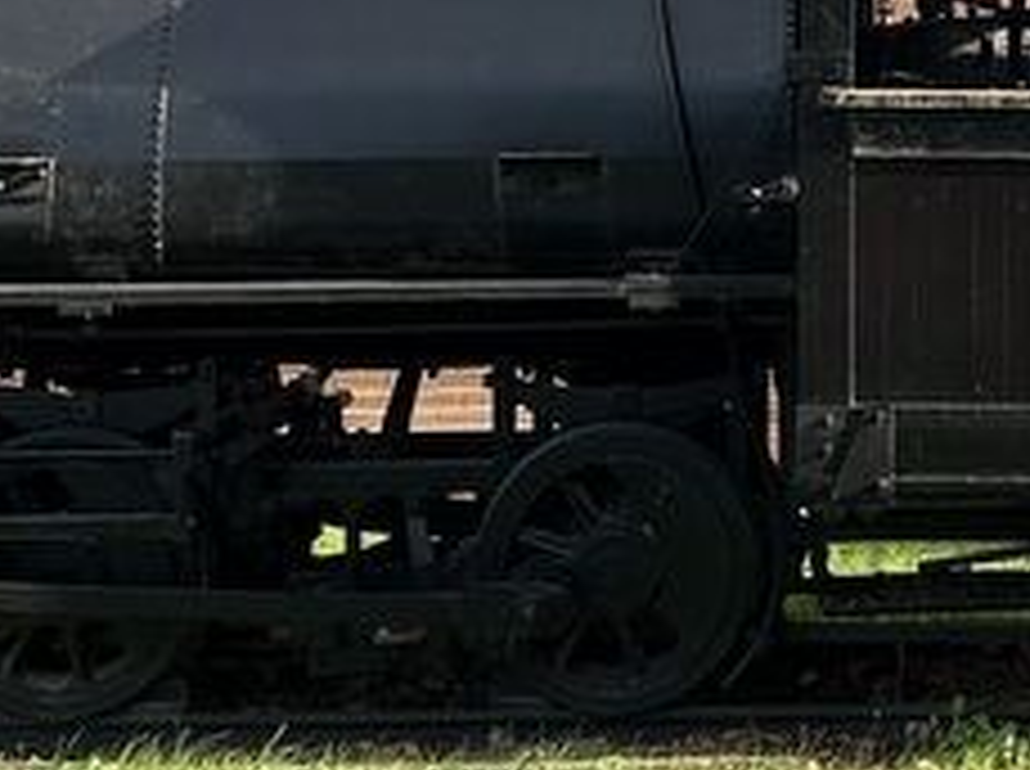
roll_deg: +0.6
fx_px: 2703
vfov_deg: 15.8
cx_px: 967
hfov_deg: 21.0
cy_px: -23
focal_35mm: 91
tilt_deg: +1.4
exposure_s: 1/1621
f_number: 1.5
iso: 50
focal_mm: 5.7
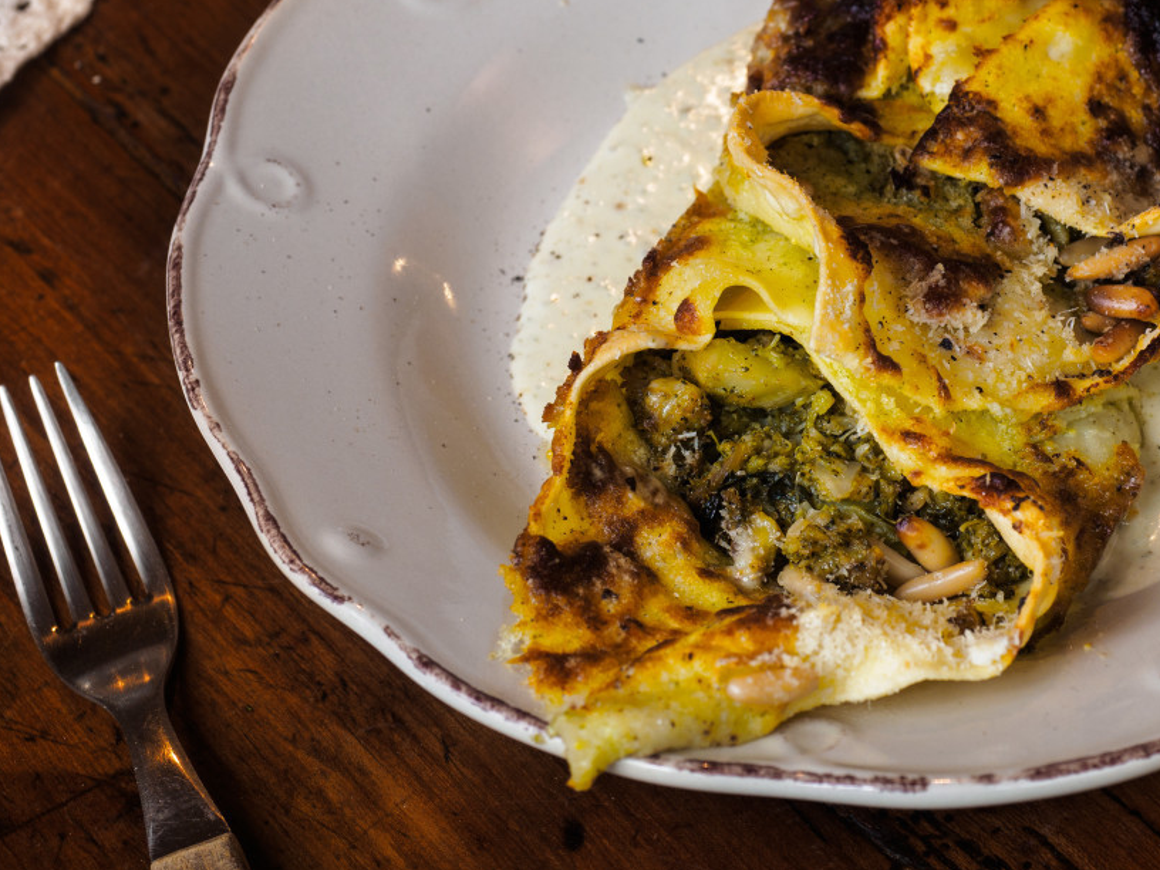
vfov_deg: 14.8
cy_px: 290
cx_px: 778
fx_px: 3351
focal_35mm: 100
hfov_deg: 19.6
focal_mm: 34
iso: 200
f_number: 4.5
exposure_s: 1/13
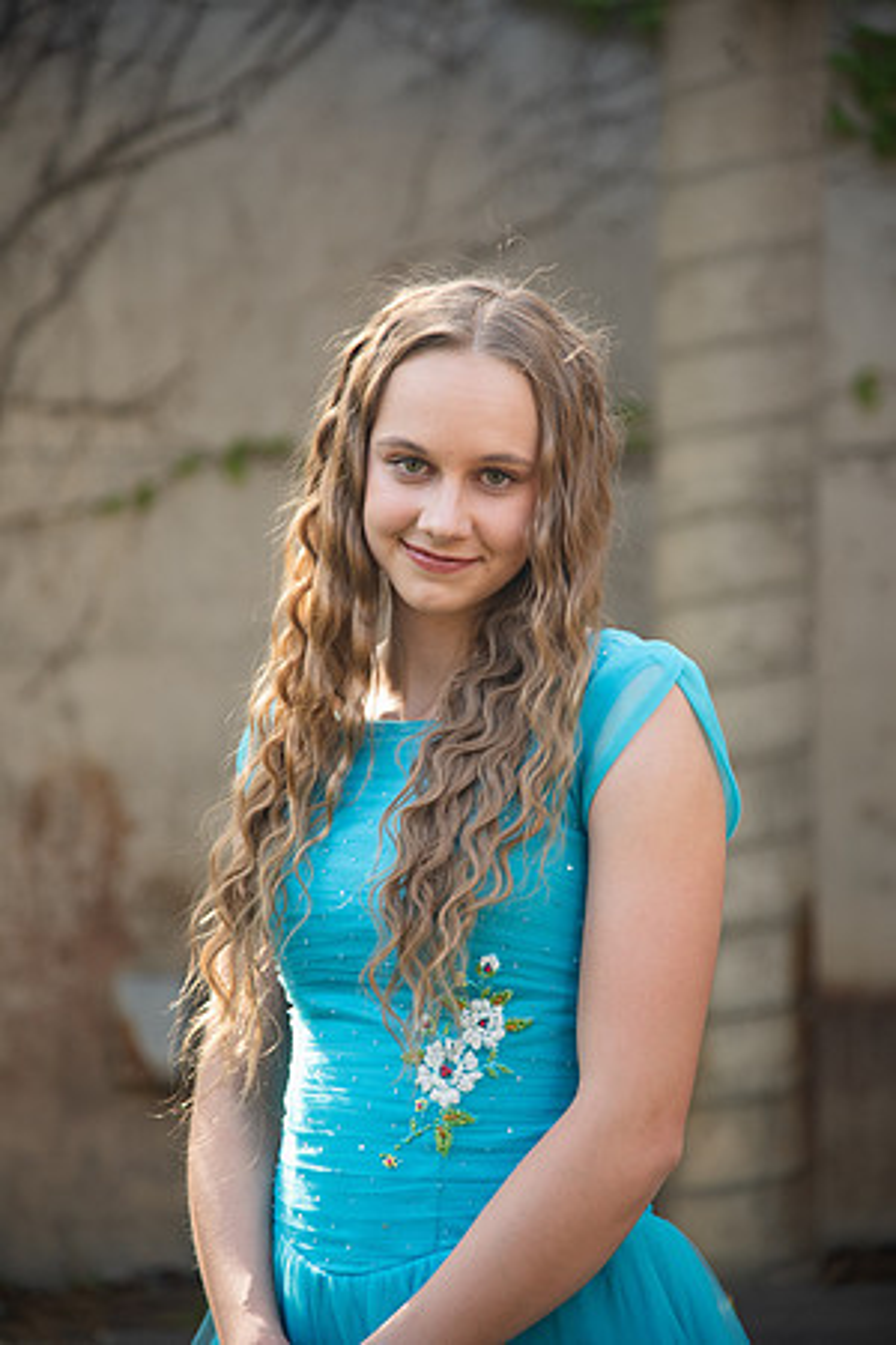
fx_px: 4480
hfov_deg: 11.4
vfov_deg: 17.1
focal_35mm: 120
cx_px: 448
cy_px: 672
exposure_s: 1/125
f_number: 4
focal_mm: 120
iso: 250
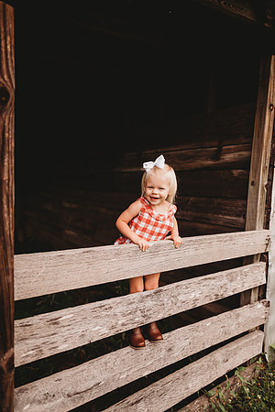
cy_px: 206
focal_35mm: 24
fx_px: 275
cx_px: 138
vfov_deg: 73.7
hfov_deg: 53.1
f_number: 2.2
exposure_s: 1/1000
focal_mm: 24
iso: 100
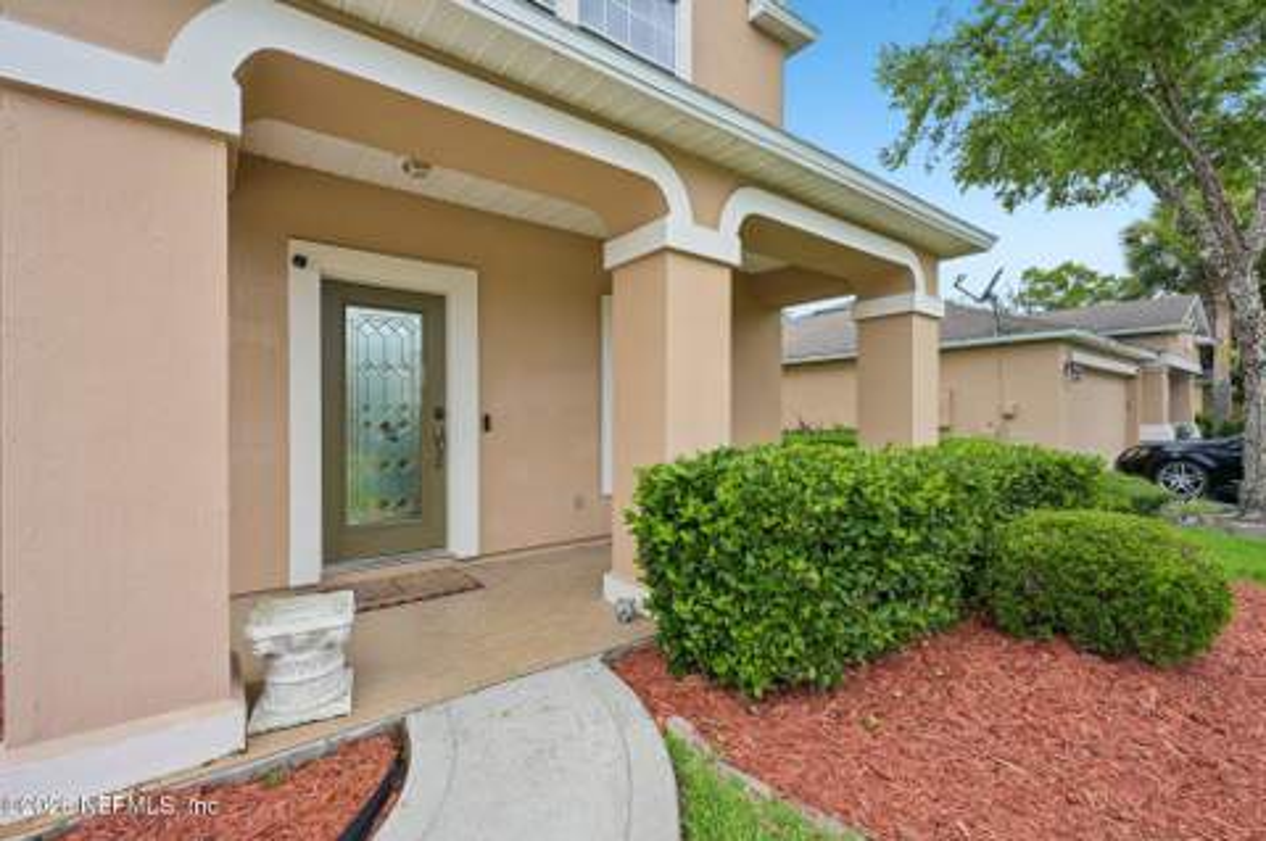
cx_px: 633
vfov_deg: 73.6
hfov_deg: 96.8
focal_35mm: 16
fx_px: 562
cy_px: 420
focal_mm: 16
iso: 100
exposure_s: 1/125
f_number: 8
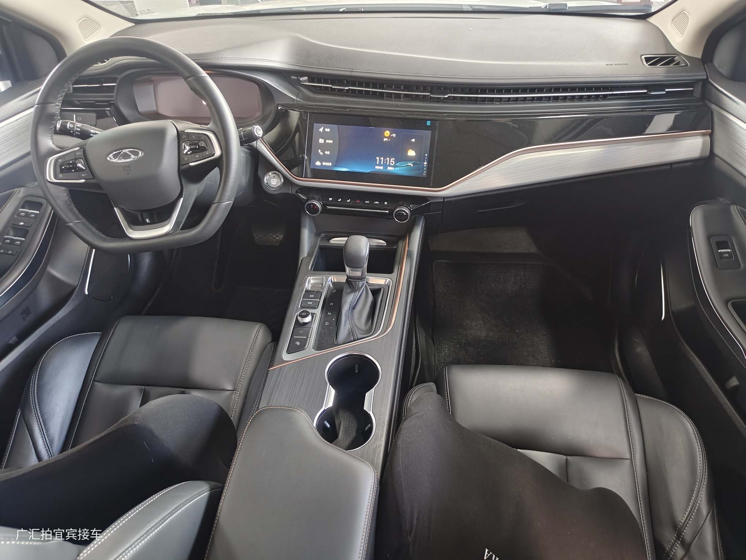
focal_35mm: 23
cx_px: 373
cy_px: 280
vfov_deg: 58.9
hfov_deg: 73.9
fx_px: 496
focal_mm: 5.56
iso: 1850
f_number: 1.88
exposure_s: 1/14.3
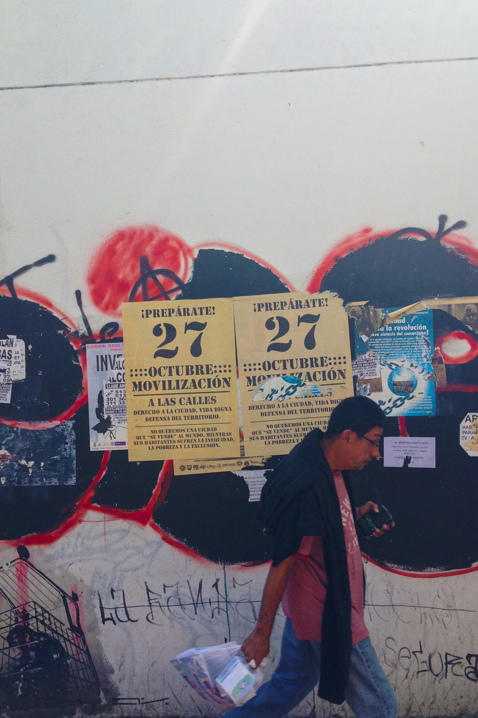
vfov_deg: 54.4
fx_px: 697
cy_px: 363
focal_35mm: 35
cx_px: 230
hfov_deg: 37.8
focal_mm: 4.12
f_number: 2.4
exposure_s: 1/229
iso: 50
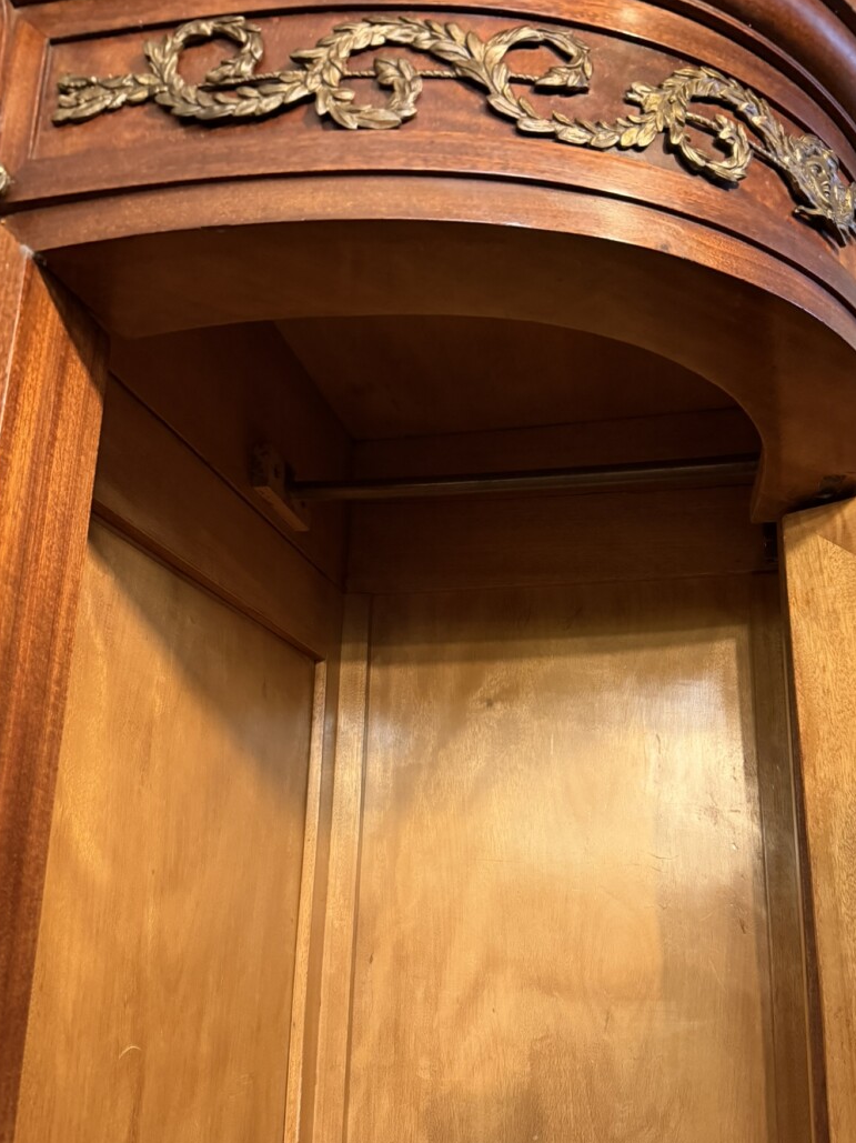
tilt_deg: +13.4
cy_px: 660
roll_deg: -1.6
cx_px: 487
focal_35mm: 28
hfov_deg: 49.6
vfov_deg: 63.1
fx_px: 924
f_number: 1.78
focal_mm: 6.76
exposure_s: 1/50
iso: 800
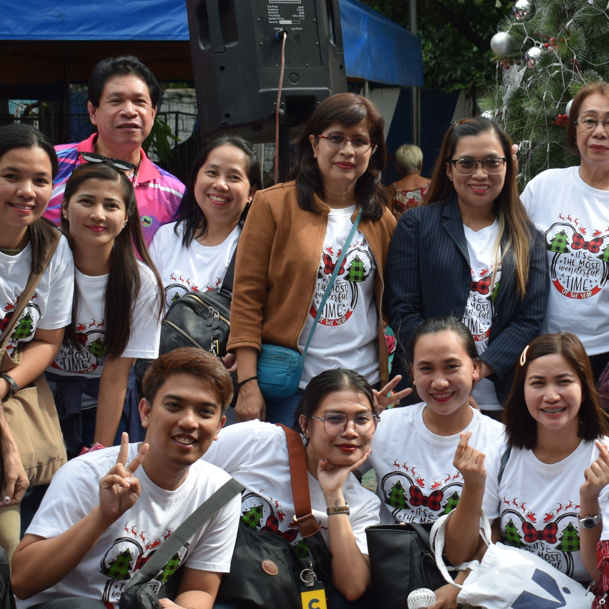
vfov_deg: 21.1
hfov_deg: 20.8
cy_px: 318
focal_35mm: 82
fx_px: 1632
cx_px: 517
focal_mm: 24
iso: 400
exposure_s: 1/1000
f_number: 4
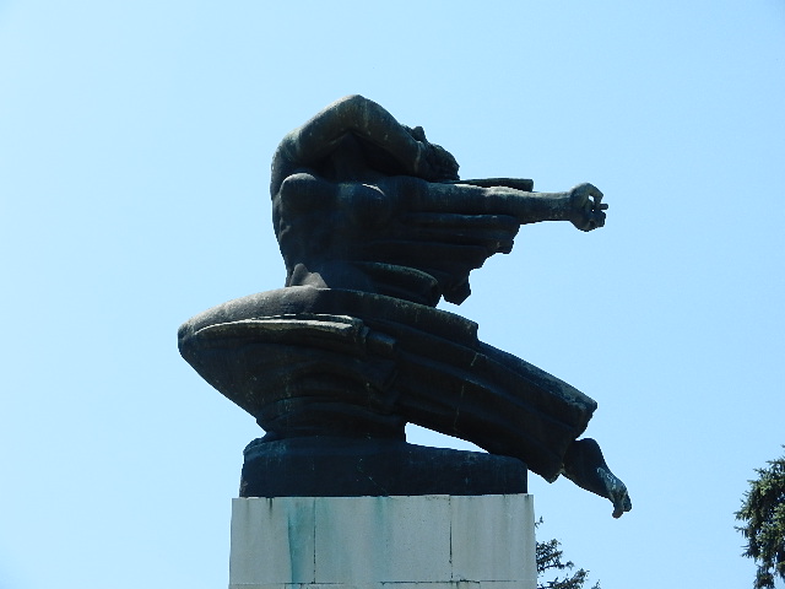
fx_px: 1769
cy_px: 294
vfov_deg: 18.9
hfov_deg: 25.0
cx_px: 392
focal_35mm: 78
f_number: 4.8
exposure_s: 1/800
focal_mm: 14.1
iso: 160
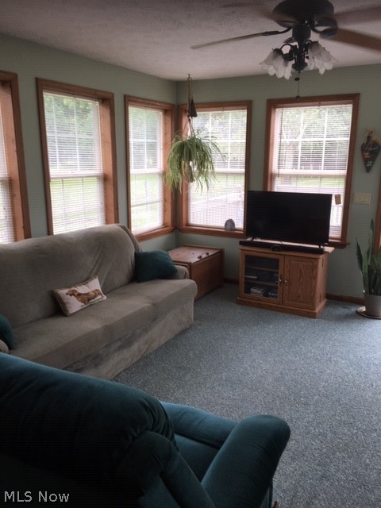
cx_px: 190
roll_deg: +0.4
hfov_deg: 48.2
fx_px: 426
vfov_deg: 61.7
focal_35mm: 29
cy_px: 254
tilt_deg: -12.5
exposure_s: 1/40
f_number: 2.2
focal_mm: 4.15
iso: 25
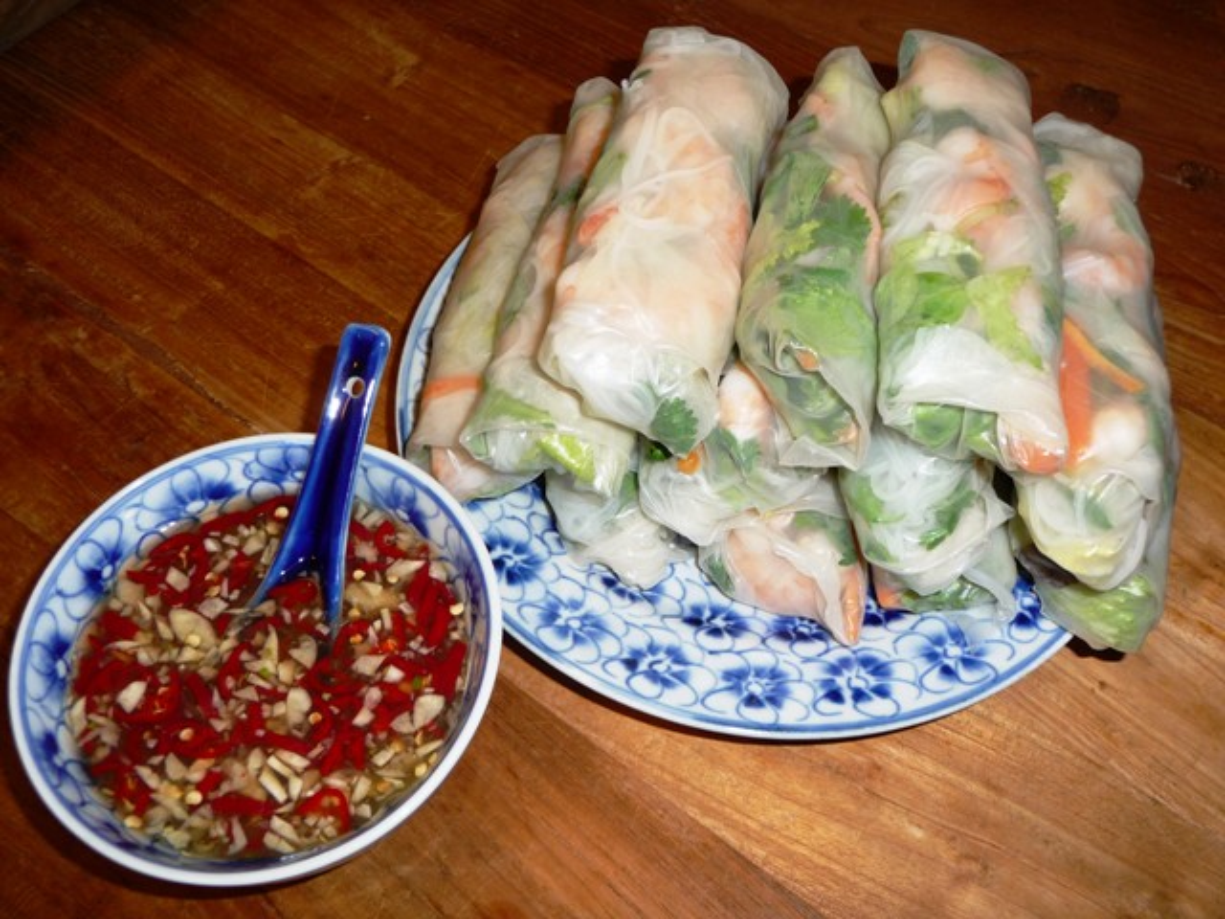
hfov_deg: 54.0
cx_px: 612
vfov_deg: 41.8
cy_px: 460
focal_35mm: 34
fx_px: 1203
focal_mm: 5.6
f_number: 3.6
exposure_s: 1/30
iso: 100
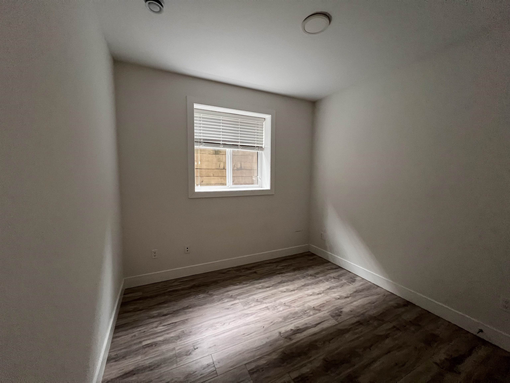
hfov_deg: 106.2
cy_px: 192
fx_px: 192
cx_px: 255
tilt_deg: -4.8
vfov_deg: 89.9
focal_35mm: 13
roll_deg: -0.4
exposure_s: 1/60
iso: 500
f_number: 1.8
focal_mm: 1.57
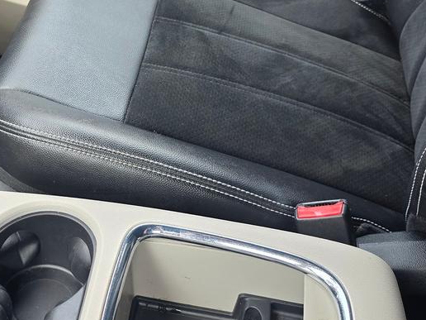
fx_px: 701
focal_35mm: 57
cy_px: 146
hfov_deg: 33.0
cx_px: 99
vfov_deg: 25.6
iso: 64
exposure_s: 1/180
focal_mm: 6.3
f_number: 1.7
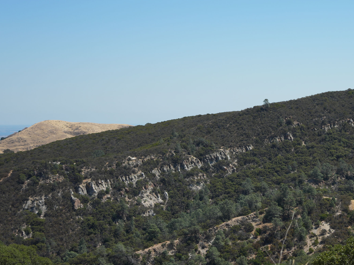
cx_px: 279
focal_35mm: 100
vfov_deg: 14.8
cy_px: 150
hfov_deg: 19.5
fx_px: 1023
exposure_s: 1/1250
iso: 160
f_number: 4.5
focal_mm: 50
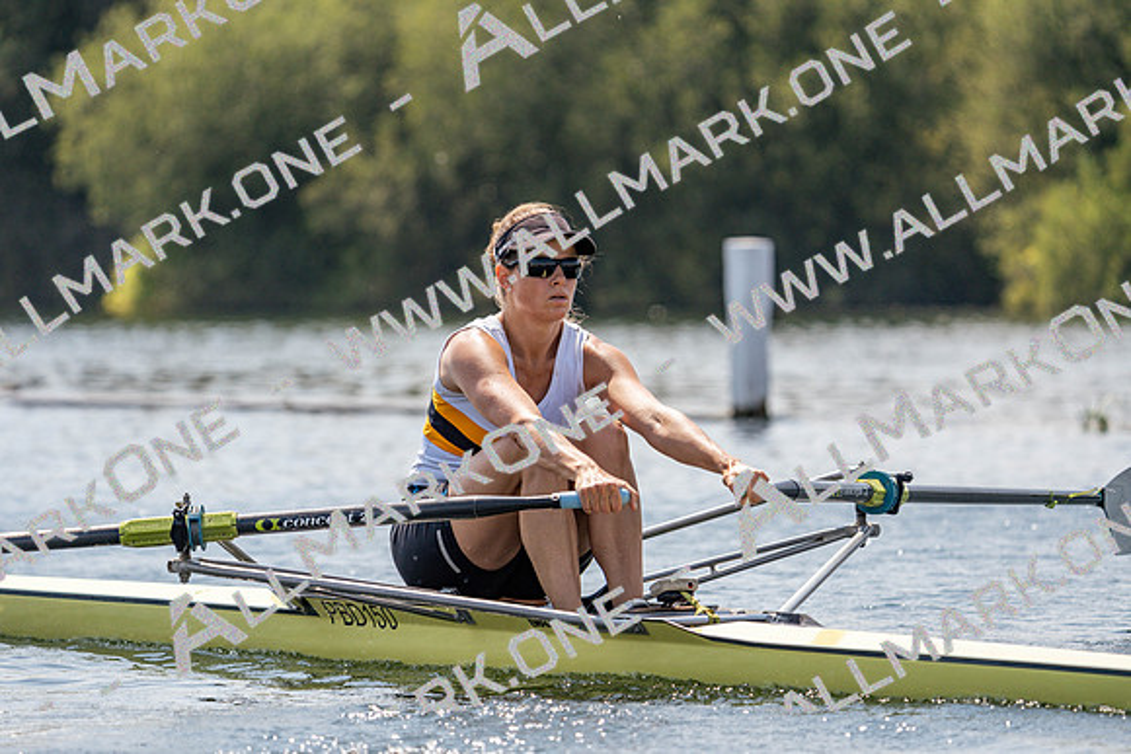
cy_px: 377
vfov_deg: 4.7
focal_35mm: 293
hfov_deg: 7.0
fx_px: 9207
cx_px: 566
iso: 200
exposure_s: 1/1600
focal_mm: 293
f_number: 5.6
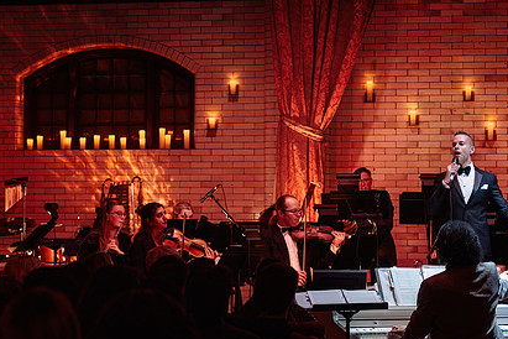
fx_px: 1439
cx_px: 227
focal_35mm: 102
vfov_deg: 13.4
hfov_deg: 20.0
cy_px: 230
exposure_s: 1/80
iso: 2000
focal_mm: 70
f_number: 3.5
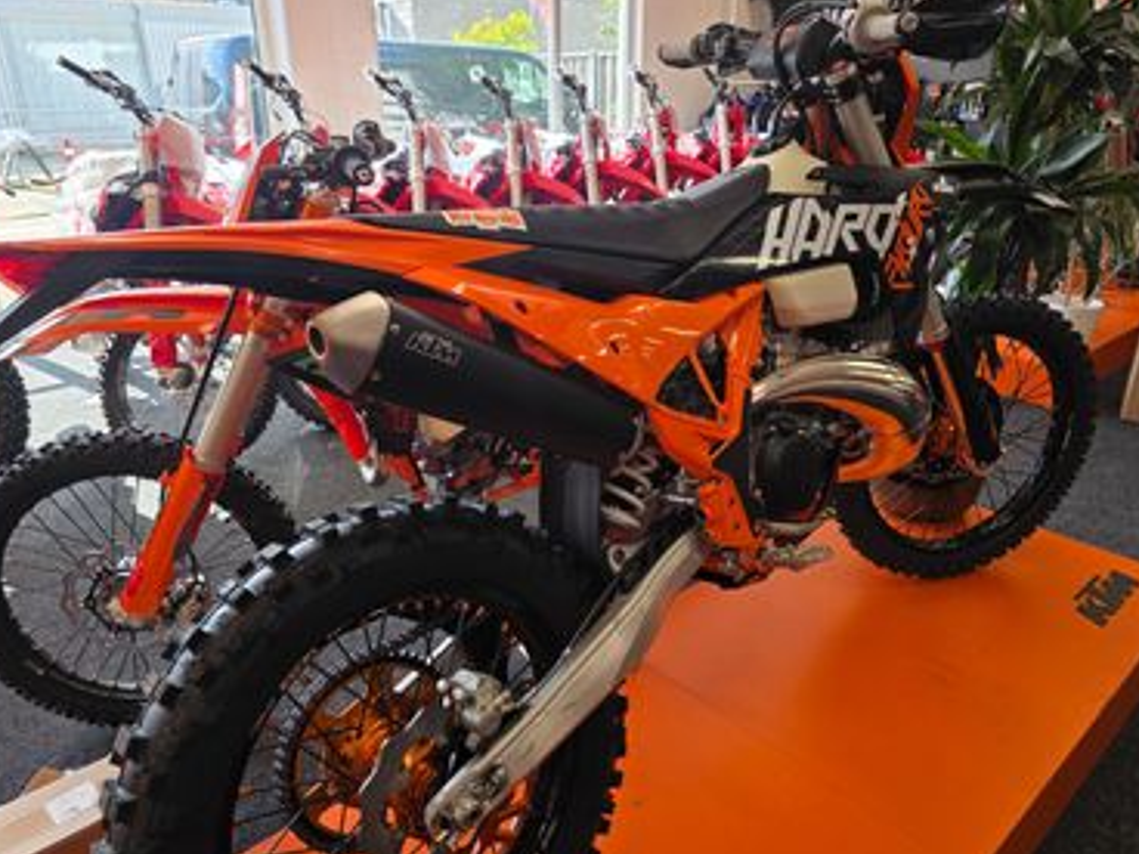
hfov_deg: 69.4
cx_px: 576
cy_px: 399
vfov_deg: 54.8
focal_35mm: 25
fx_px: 823
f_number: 1.7
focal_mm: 6.3
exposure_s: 1/100
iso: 25
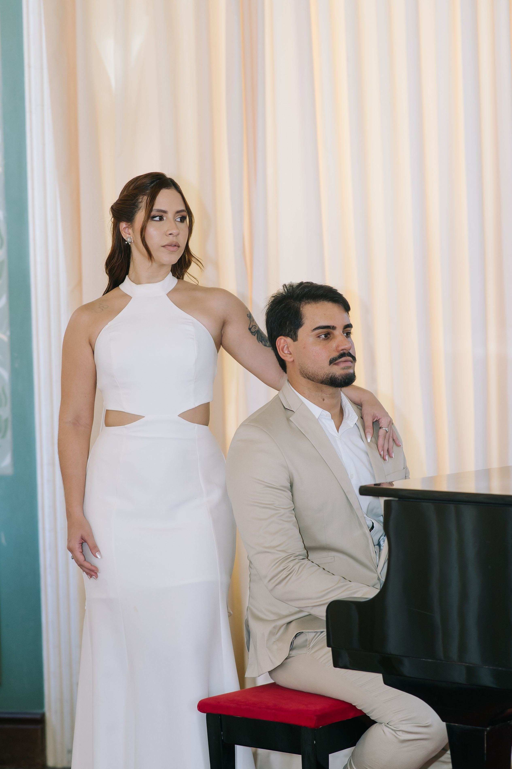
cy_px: 385
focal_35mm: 86
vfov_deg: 23.6
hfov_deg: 15.9
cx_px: 256
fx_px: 1835
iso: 400
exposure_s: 1/200
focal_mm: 85
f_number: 3.2
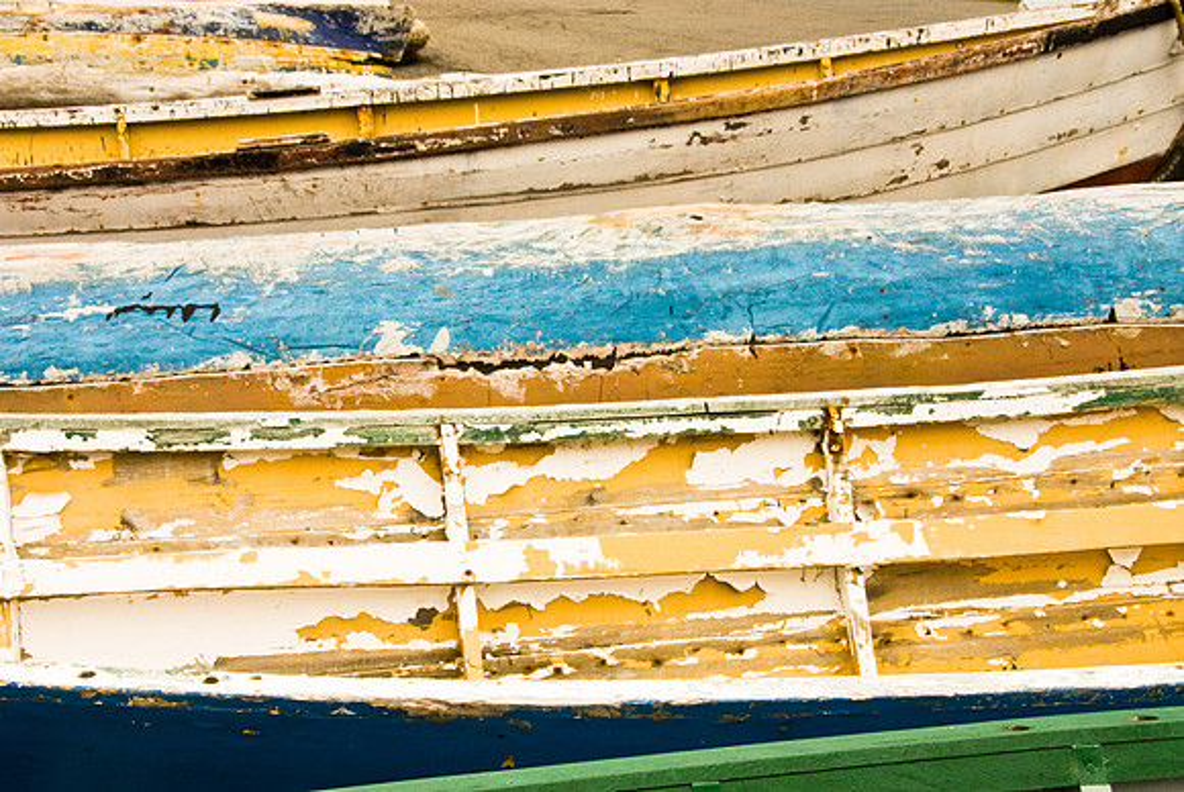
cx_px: 592
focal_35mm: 57
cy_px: 396
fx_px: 1877
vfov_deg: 23.8
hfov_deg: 35.0
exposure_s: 1/60
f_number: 22
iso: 400
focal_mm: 38
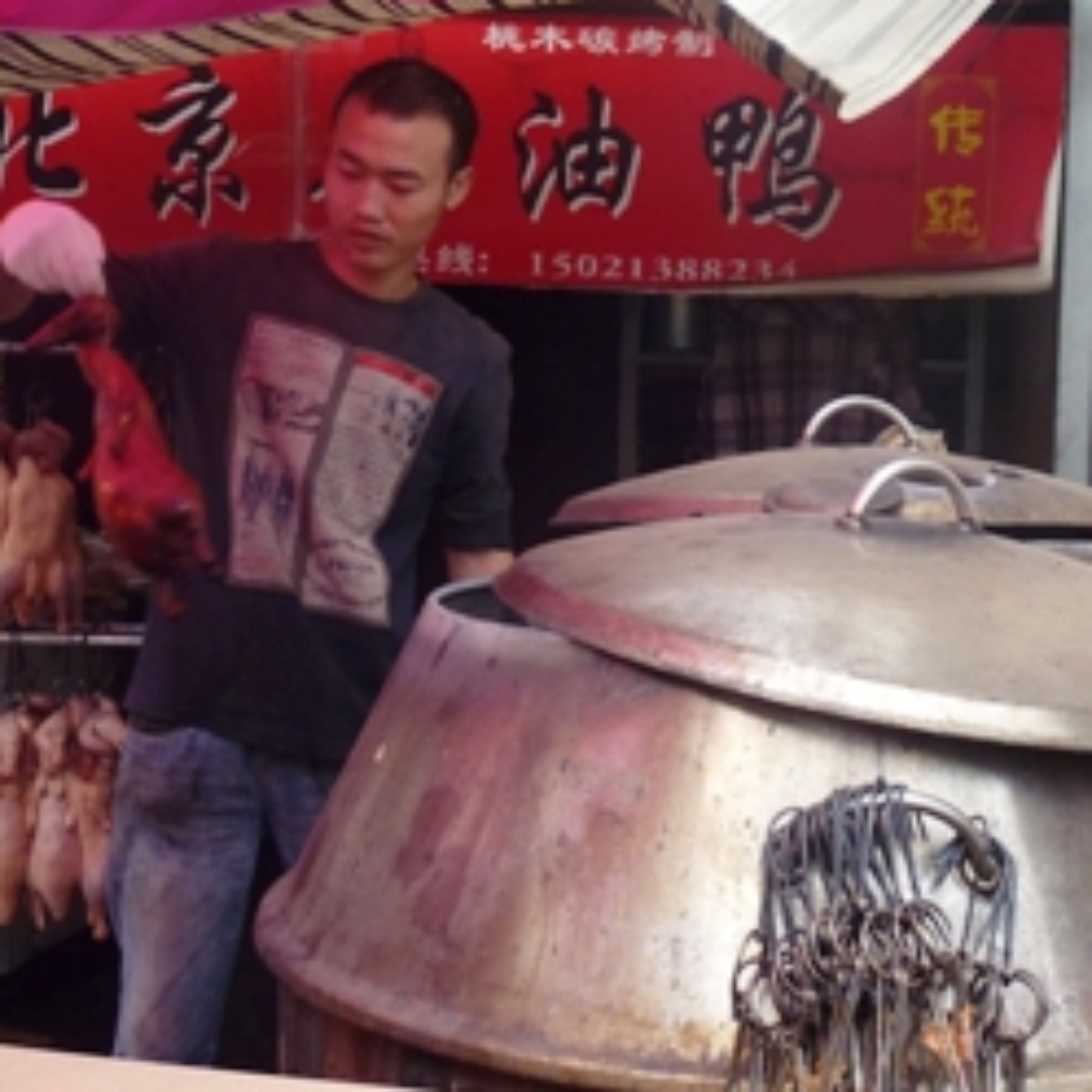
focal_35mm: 57
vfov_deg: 30.0
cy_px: 537
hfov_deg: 29.9
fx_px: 2034
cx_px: 699
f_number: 4
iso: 200
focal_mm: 6.9
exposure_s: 1/250
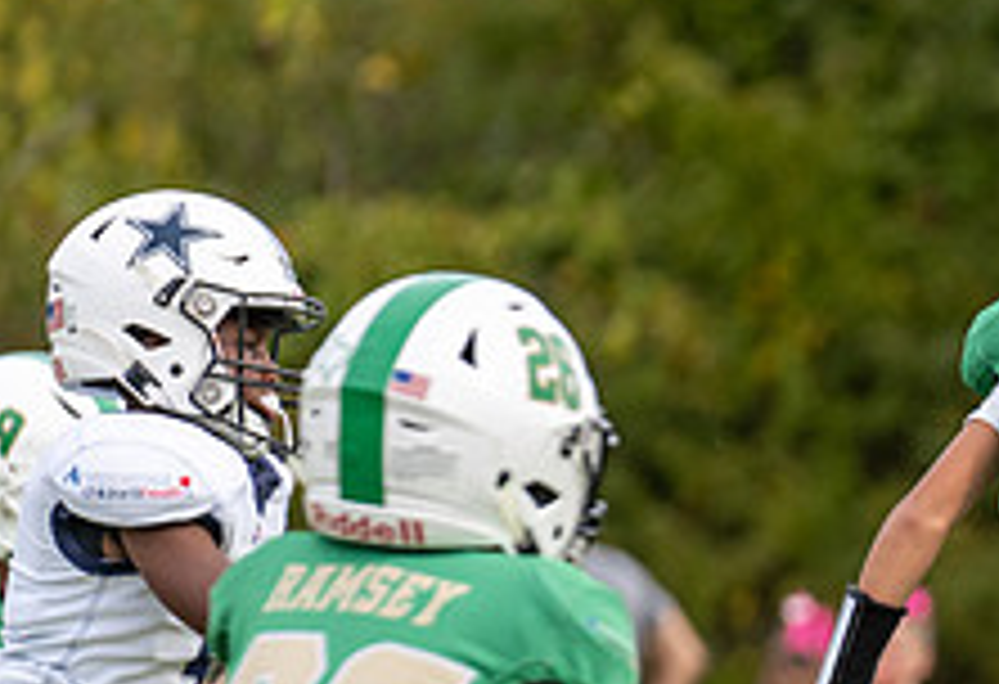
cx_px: 1773
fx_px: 21657
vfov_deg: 1.8
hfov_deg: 2.6
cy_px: 816
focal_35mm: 774
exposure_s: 1/1250
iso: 200
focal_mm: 200
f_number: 3.5
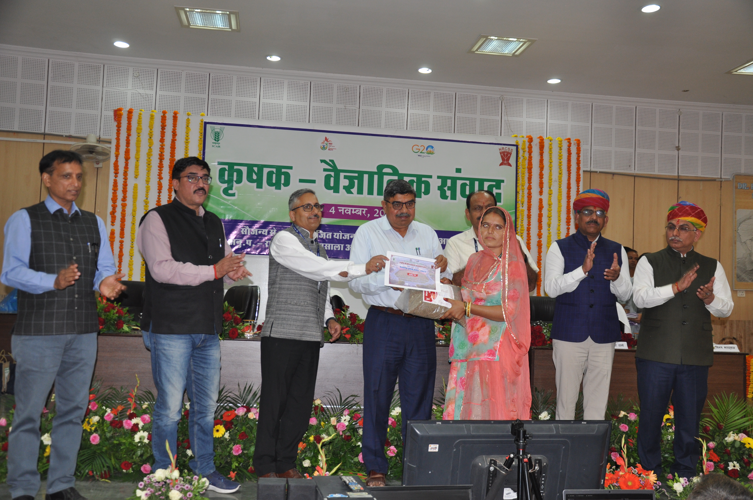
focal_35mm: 36
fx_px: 752
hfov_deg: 53.2
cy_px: 250
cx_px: 376
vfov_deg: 36.8
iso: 400
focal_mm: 24
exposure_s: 1/60
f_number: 3.8
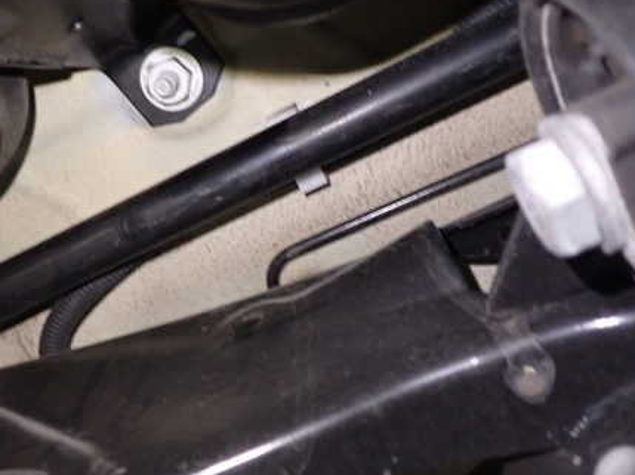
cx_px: 219
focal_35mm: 42
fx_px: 770
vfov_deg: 34.3
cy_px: 231
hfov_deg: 44.3
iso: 800
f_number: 2.3
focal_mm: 5.4
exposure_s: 1/20
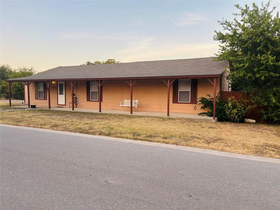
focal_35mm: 26
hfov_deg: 67.3
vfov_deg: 53.1
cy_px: 105
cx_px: 140
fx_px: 210
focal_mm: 5.96
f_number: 1.6
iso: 40
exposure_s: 1/211
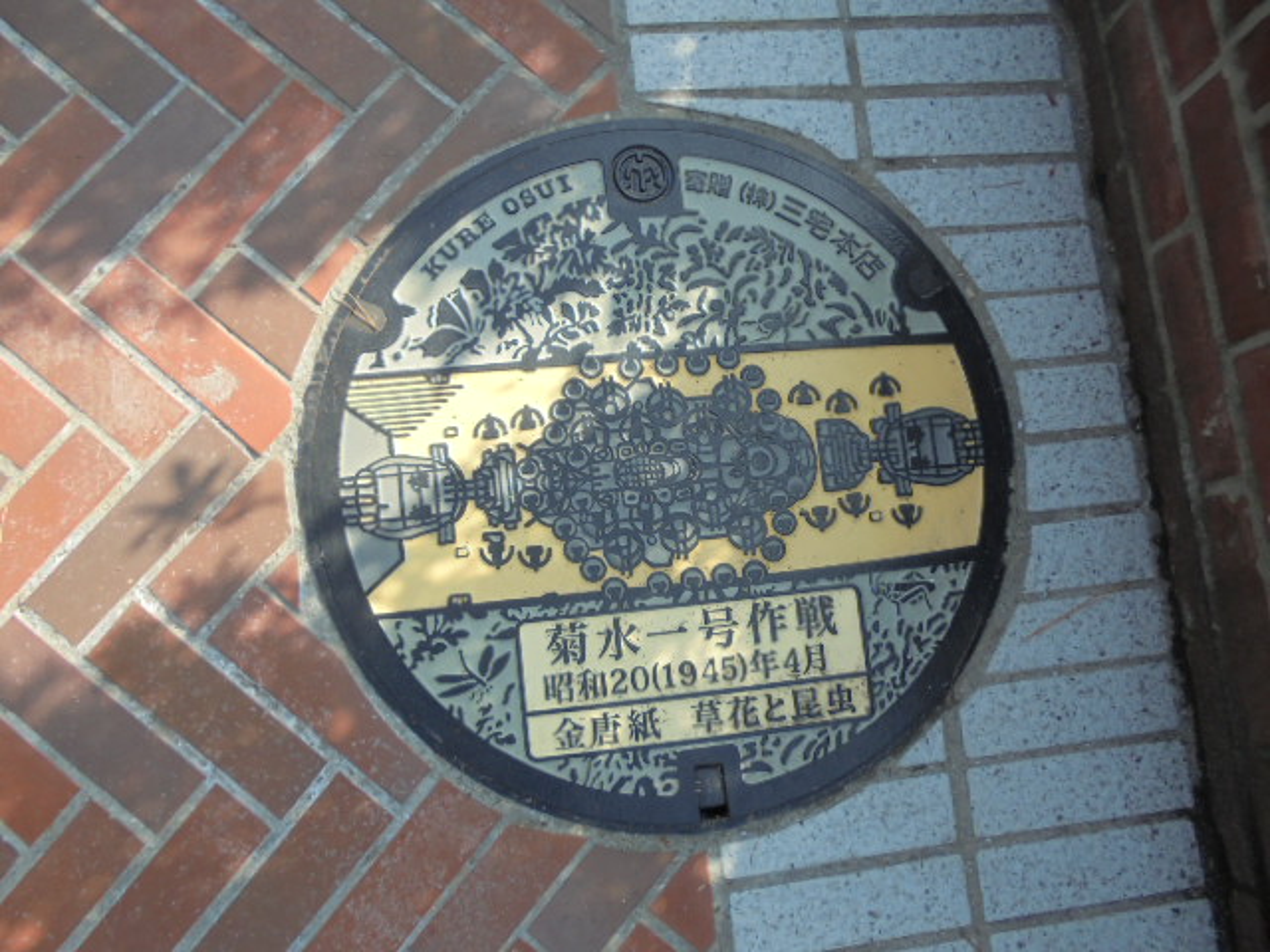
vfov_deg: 53.1
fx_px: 954
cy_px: 476
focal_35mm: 26
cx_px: 635
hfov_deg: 67.3
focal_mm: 4.6
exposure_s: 1/320
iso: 100
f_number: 3.5
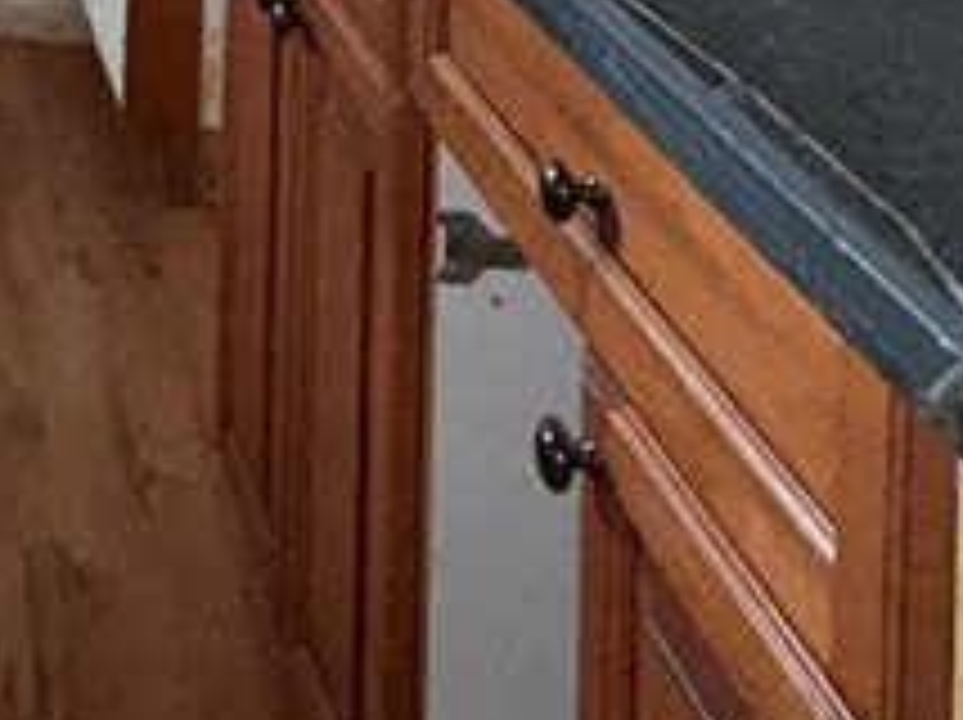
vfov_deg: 16.8
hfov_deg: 26.2
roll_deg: -1.7
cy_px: -693
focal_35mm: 67
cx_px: -162
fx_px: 1862
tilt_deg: +0.6
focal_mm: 2.22
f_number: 2.2
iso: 160
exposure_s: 1/111
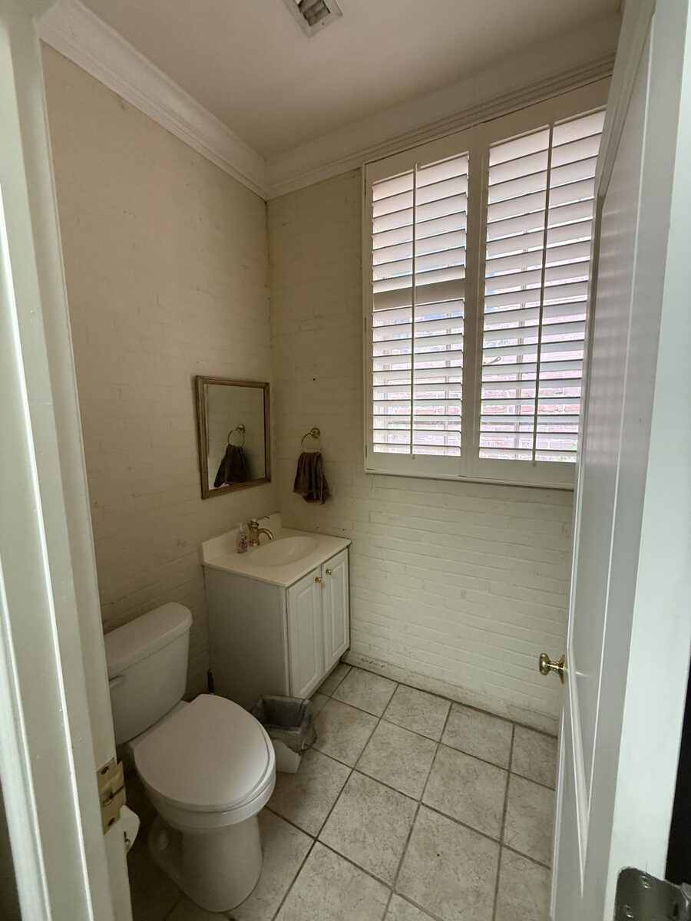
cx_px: 346
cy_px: 460
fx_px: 373
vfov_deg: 102.1
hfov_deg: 85.7
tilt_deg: -7.3
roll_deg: +1.2
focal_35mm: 14
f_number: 2.2
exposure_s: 1/60
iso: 500
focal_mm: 2.22
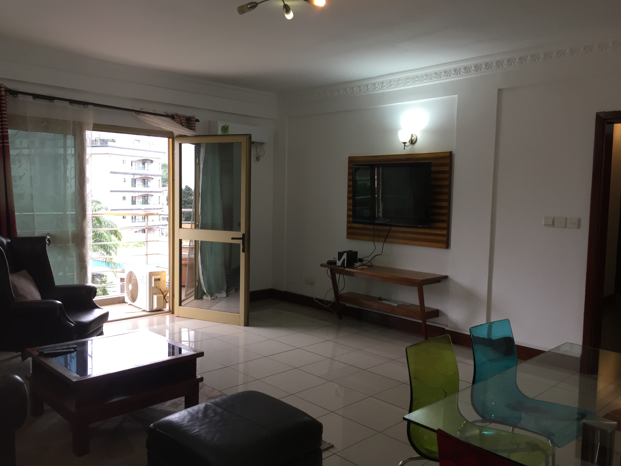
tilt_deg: -4.1
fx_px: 520
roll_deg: -1.8
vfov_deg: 48.2
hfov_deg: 61.7
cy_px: 233
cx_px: 310
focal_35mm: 29
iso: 32
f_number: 2.2
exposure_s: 1/33
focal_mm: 4.15
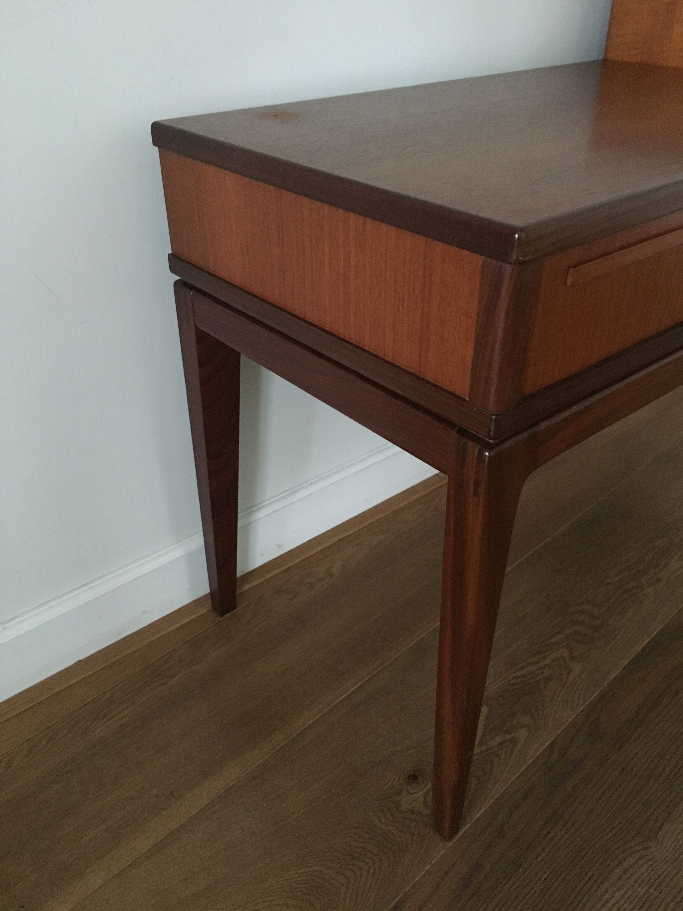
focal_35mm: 29
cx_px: 342
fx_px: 763
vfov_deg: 61.7
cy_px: 456
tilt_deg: -32.6
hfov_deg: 48.2
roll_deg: -0.1
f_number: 2.2
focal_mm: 4.15
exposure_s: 1/17
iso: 400
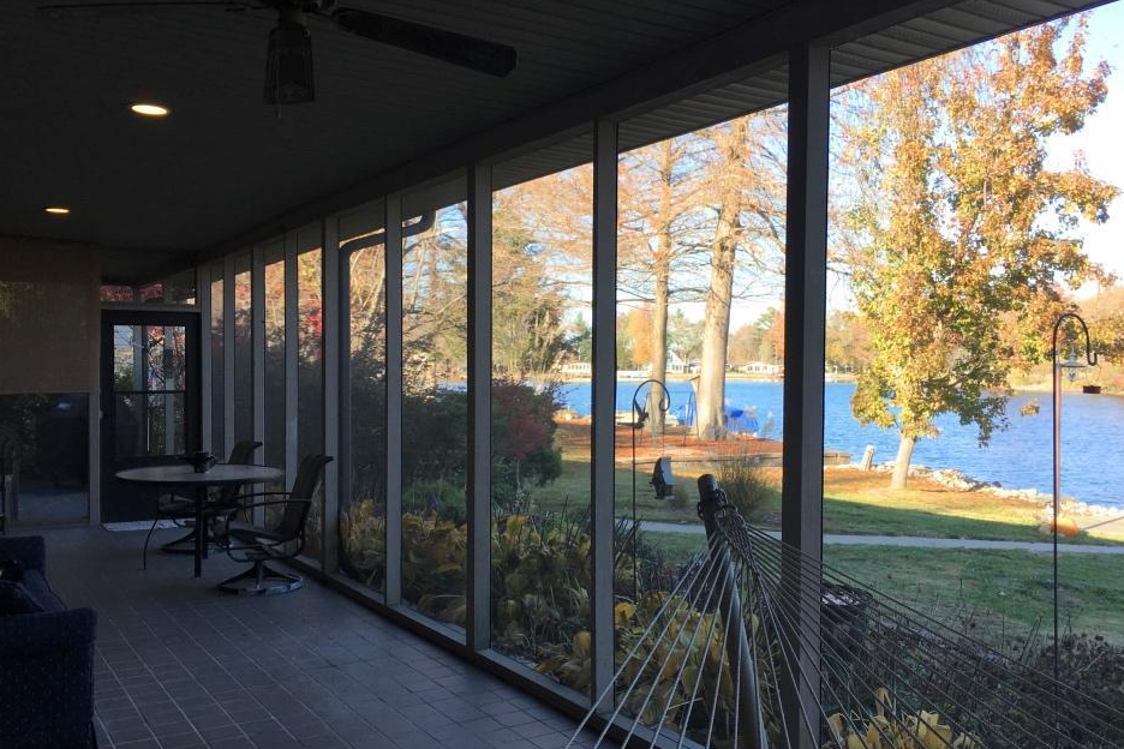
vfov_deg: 40.0
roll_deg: -0.7
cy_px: 396
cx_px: 590
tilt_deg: -0.3
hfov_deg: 57.2
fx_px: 1030
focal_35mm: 33
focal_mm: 4.15
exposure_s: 1/172
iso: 25
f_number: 2.2
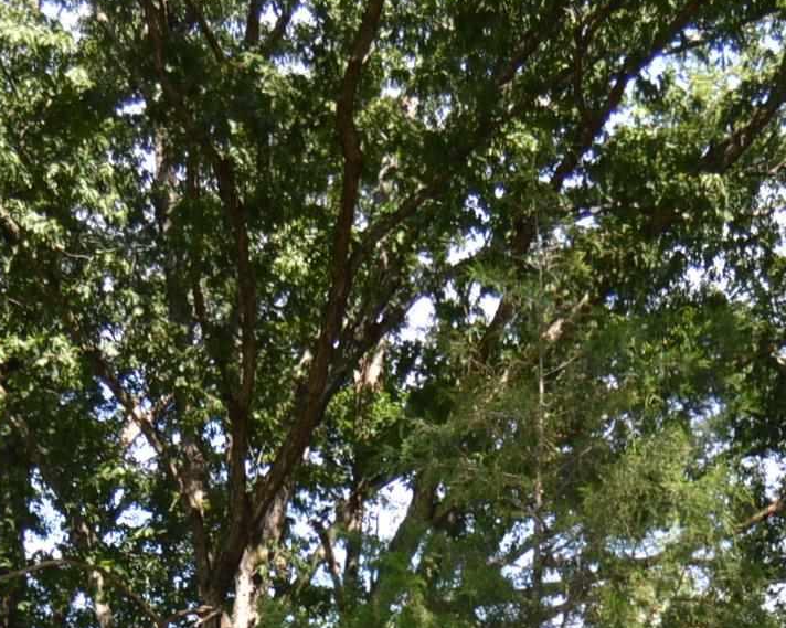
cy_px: 1055
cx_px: 503
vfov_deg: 13.2
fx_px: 2488
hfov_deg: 17.9
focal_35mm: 107
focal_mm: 18
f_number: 4
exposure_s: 1/160
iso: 100
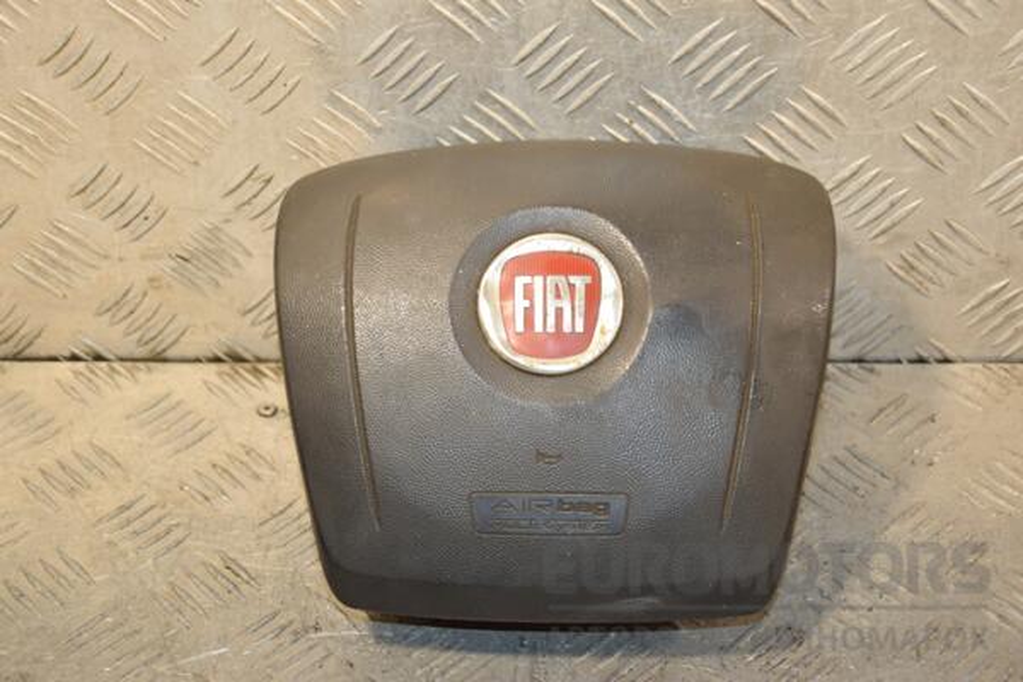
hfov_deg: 27.0
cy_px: 341
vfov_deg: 18.2
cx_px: 512
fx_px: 2131
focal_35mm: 75
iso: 800
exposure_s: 1/200
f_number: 5.6
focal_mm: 50
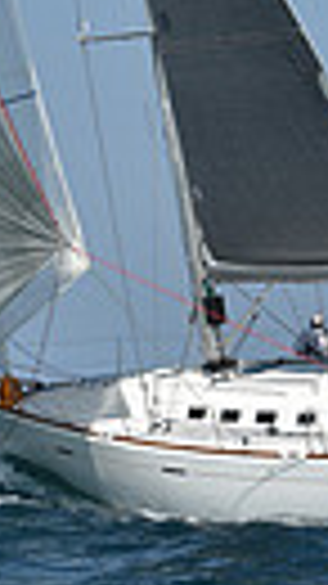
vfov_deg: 6.5
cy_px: -369
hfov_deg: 3.7
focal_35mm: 326
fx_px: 5047
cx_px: 186
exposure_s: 1/1600
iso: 250
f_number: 8
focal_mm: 70
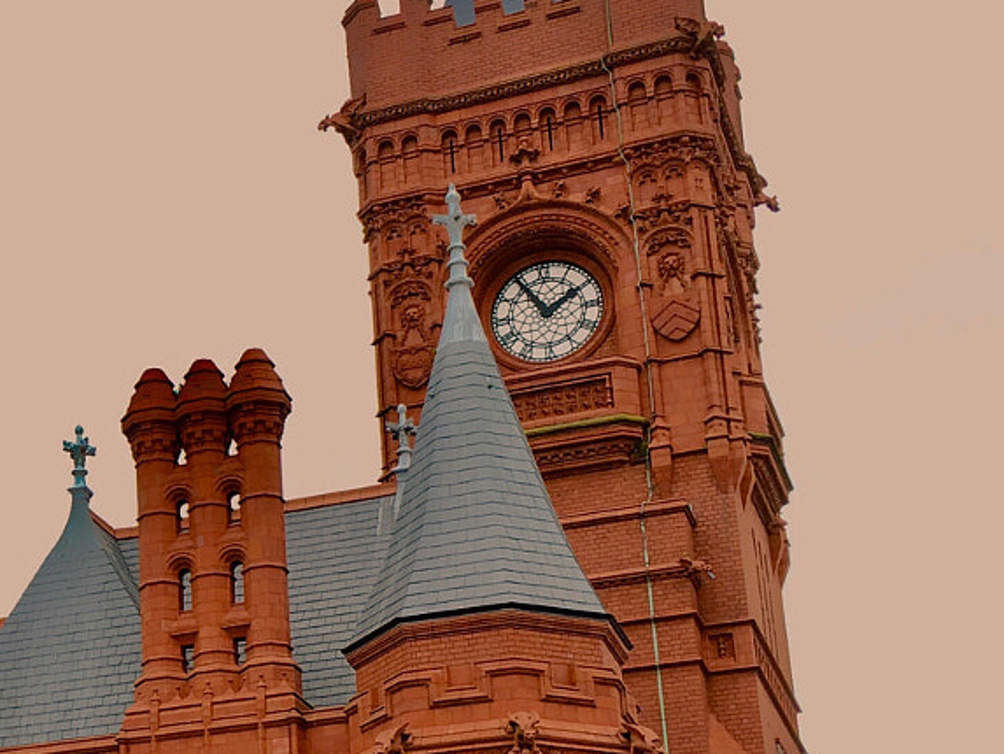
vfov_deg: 18.1
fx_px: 2350
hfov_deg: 22.5
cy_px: 607
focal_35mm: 81
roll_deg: -0.3
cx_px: -147
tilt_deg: +18.8
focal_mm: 4.15
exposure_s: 1/331
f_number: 2.2
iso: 25
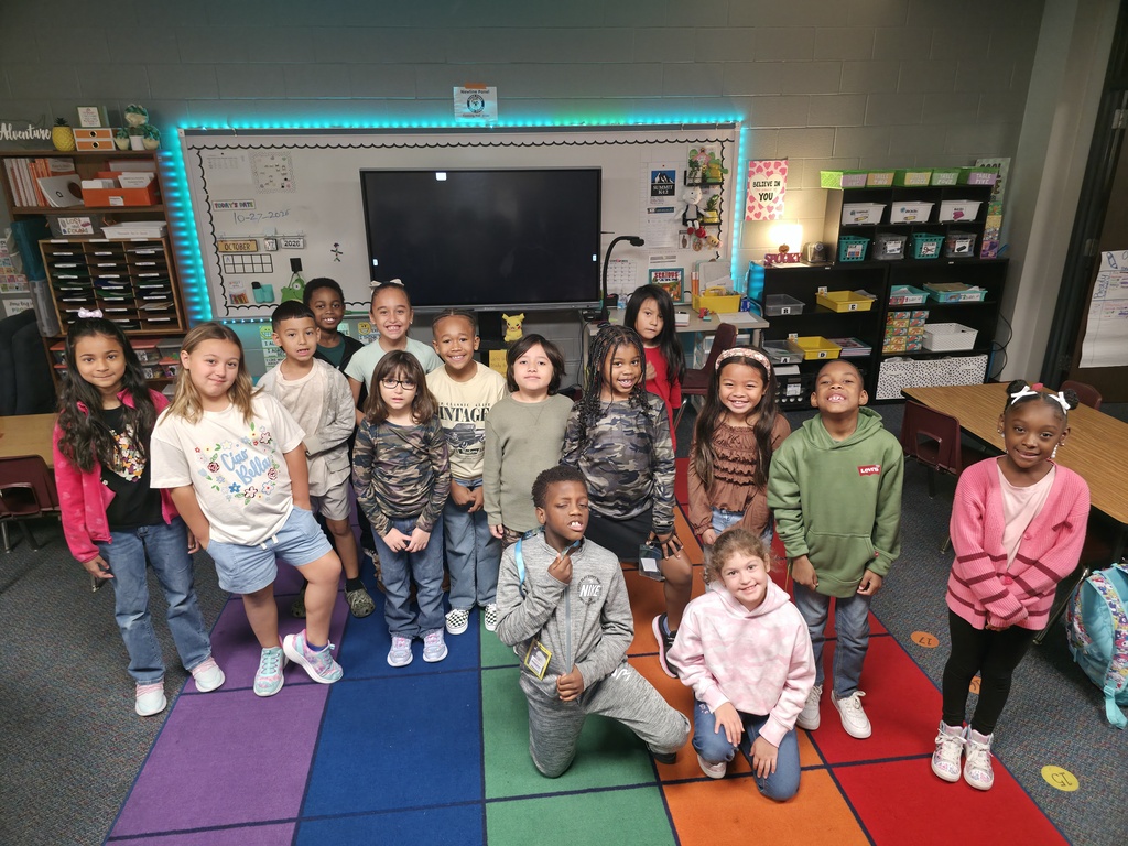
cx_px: 564
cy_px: 423
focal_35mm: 23
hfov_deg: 73.9
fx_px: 749
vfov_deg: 58.9
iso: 250
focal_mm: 6.3
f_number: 1.7
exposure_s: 1/40
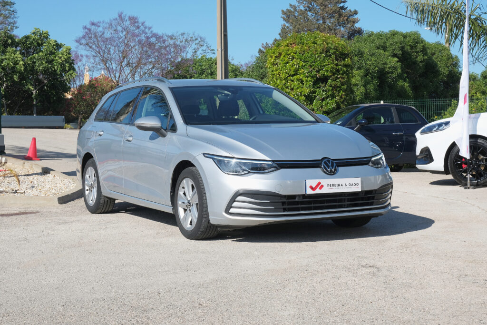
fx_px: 852
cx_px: 244
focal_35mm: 63
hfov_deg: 31.9
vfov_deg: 21.6
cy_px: 162
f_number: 9
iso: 160
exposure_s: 1/320
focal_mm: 42
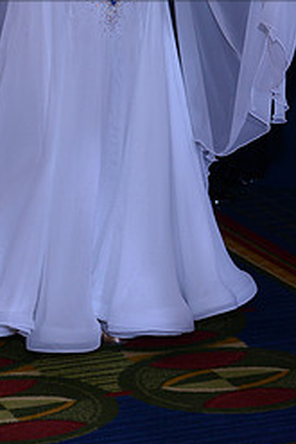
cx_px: 67
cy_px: -57
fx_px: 2458
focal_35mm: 199
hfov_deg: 6.9
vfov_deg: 10.2
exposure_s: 1/250
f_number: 4.5
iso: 1000
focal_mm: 85
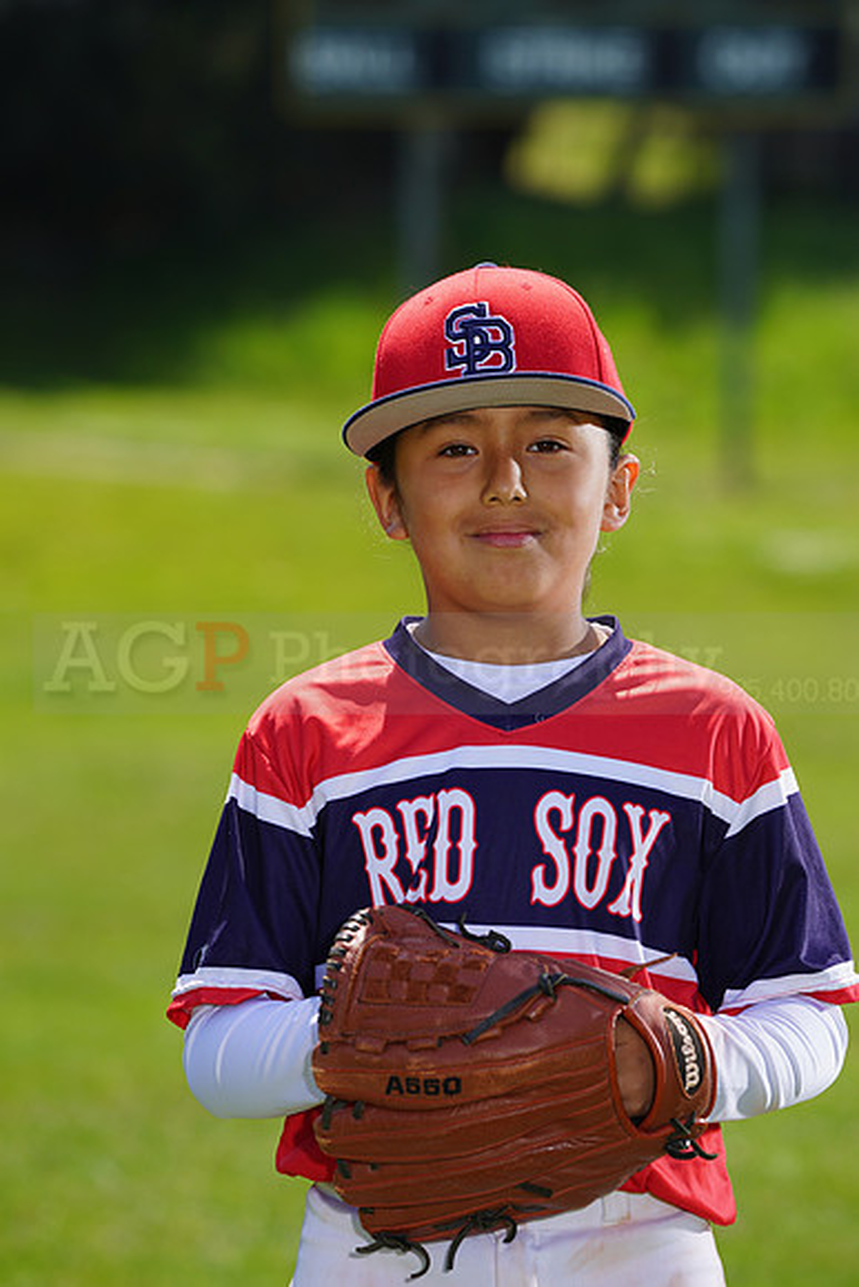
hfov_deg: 5.6
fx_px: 8727
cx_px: 430
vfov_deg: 8.4
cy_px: 644
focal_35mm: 244
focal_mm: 244
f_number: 7.1
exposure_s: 1/250
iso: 100
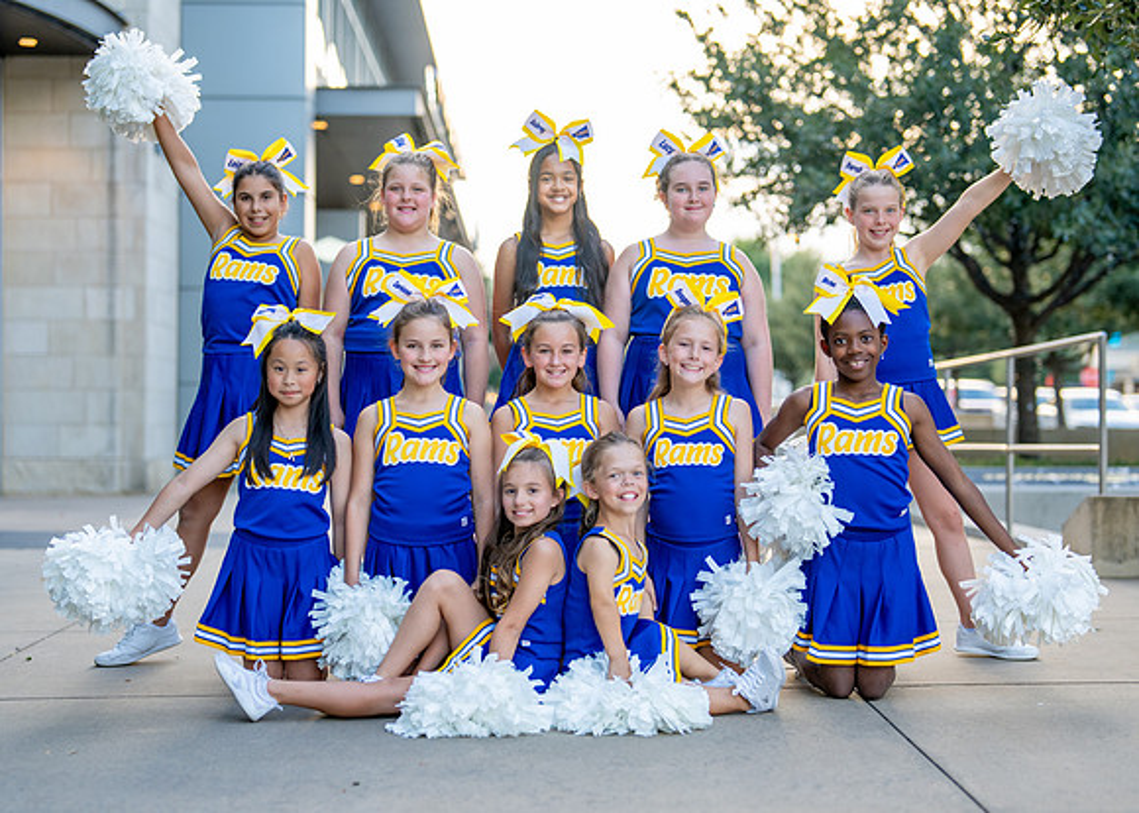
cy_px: 395
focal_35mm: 61
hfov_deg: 32.3
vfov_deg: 23.3
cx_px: 595
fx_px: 1968
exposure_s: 1/400
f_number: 1.6
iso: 320
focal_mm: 50
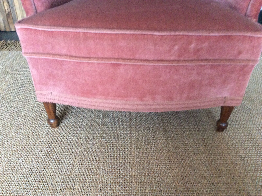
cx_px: 131
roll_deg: -1.2
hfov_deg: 56.9
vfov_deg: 44.1
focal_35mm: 32
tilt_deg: -32.8
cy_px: 98
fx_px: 242
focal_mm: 3.3
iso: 320
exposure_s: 1/25
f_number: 2.4
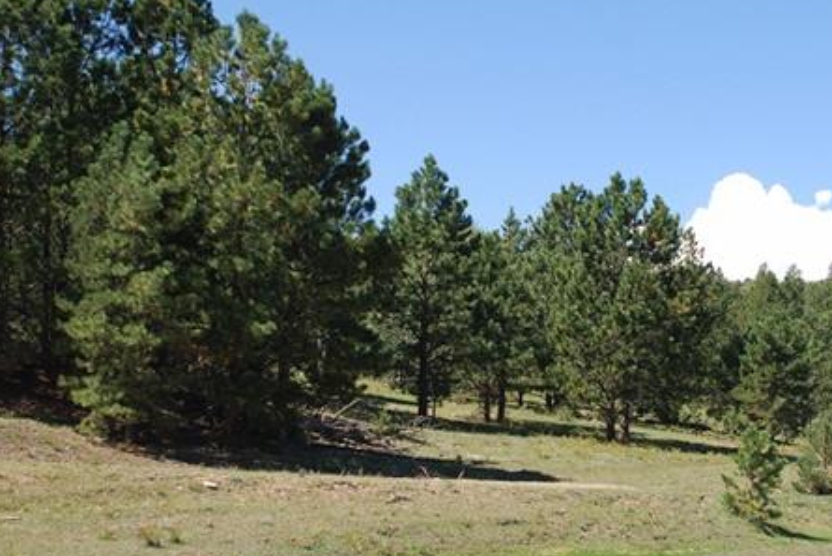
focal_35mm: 69
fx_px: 1595
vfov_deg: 19.7
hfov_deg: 29.0
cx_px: 559
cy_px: 323
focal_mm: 32
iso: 100
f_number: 5.6
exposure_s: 1/200
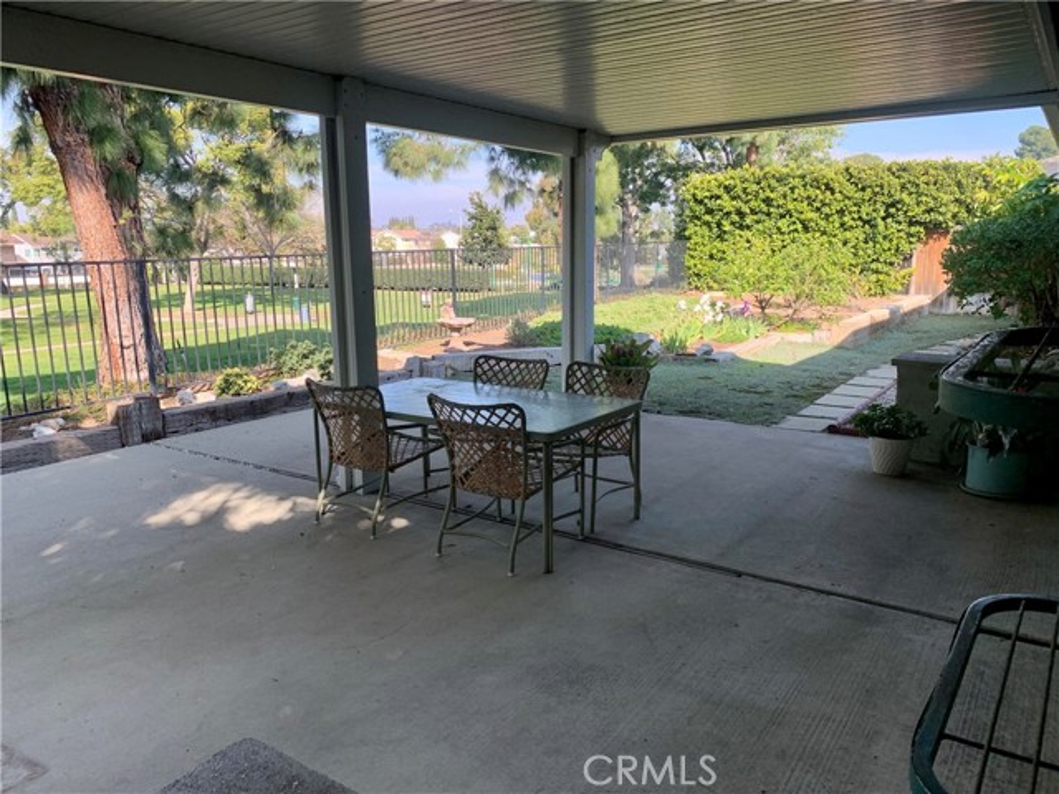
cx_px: 530
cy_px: 397
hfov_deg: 67.3
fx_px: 795
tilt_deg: -10.9
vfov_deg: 53.1
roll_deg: -0.3
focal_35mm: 26
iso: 25
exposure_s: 1/354
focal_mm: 4.25
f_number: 1.8
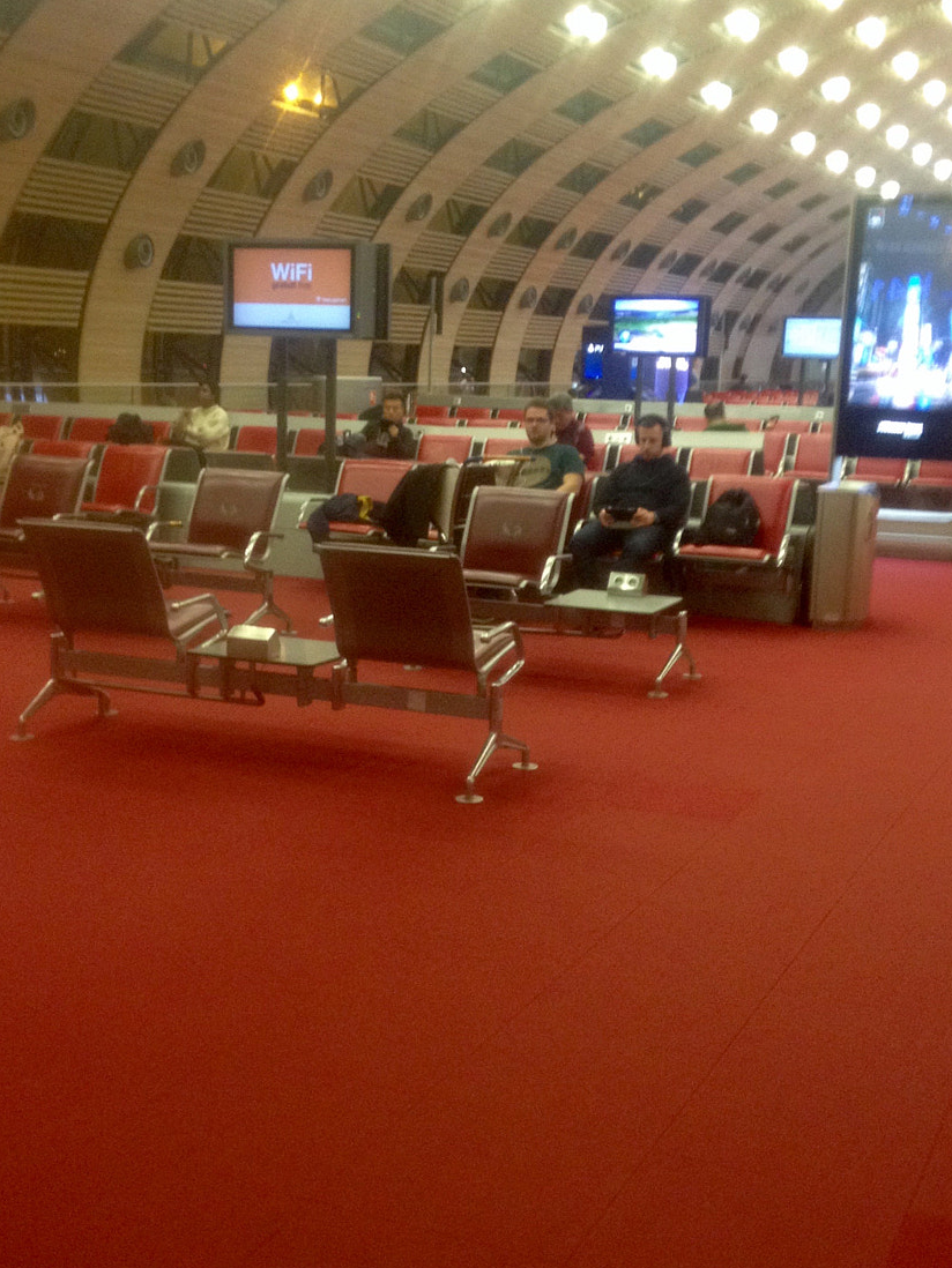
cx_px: 441
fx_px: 1869
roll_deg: -0.7
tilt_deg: -11.1
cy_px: 711
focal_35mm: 51
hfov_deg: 28.6
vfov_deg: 37.4
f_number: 2.4
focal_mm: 4.28
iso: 160
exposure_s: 1/20
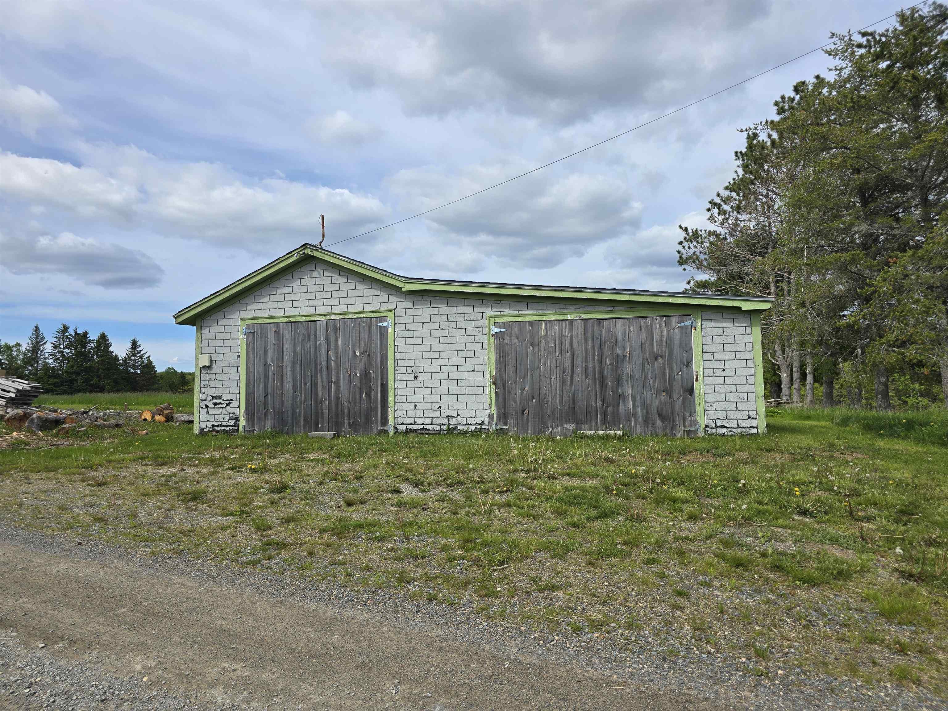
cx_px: 474
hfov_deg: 73.9
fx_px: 630
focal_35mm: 23
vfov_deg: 58.9
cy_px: 356
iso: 12
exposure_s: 1/1182
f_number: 1.7
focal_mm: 6.3
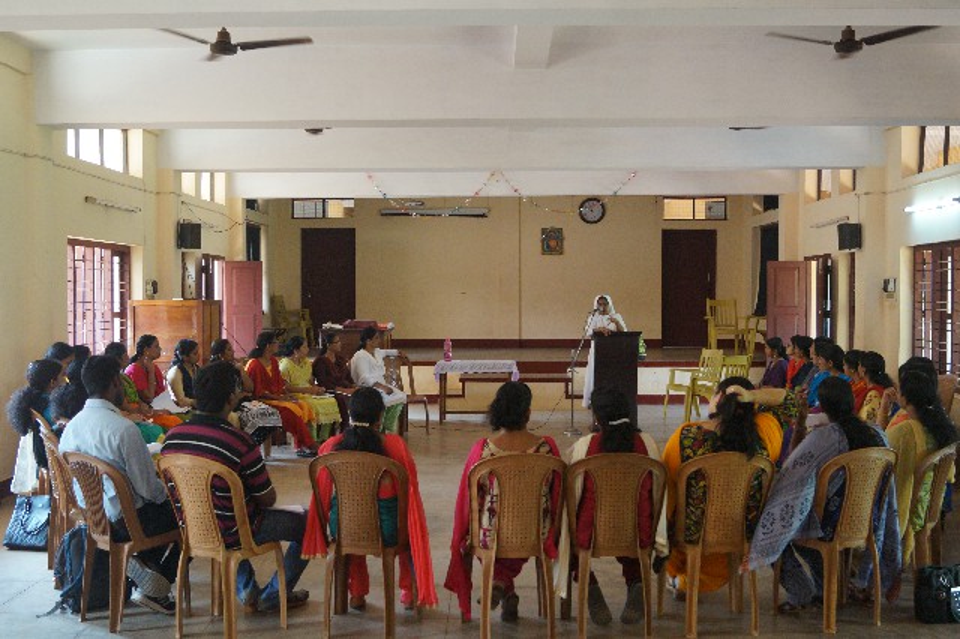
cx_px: 480
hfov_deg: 53.2
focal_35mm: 36
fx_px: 959
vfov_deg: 36.8
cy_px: 320
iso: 1600
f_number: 4
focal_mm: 24
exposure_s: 1/160
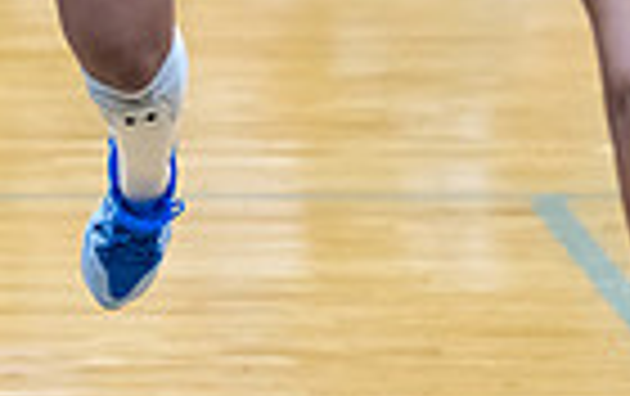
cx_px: -99
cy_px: -537
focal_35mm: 1044
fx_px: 17954
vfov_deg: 1.3
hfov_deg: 2.0
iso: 3200
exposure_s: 1/1600
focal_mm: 200
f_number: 2
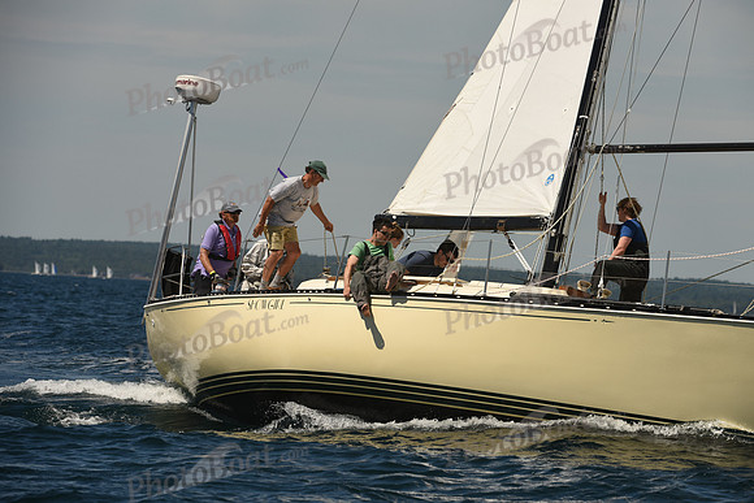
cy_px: 252
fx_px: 5656
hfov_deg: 7.6
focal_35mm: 270
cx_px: 377
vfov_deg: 5.1
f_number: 8
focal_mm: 270
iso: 250
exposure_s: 1/1000
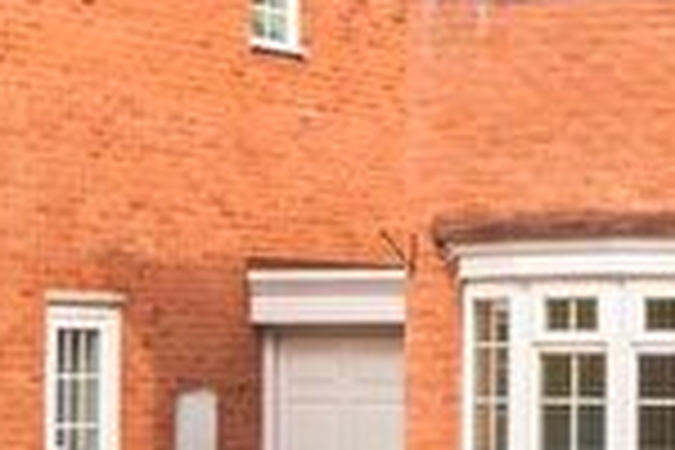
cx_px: 1008
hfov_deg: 11.7
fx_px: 3150
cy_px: 133
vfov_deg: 8.2
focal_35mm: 168
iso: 400
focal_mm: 24
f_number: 8
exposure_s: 1/100
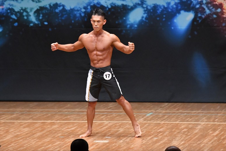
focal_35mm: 300
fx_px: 1882
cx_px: 113
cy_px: 76
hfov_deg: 6.9
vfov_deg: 4.6
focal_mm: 200
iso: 8000
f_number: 5.6
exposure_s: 1/400
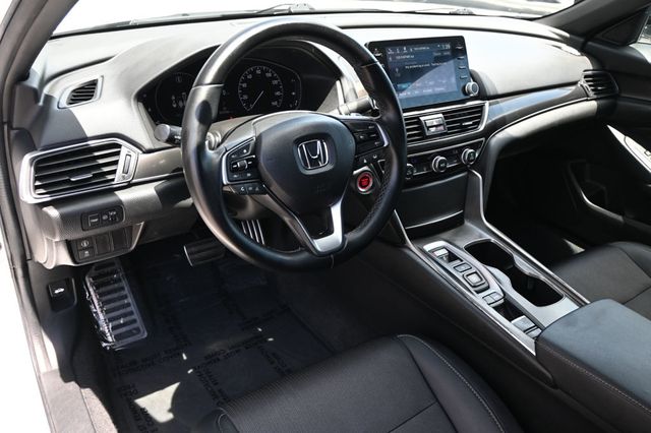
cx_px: 326
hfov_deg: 62.0
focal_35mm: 30
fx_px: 542
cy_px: 216
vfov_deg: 43.6
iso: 400
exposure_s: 1/160
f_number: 3.8
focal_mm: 20
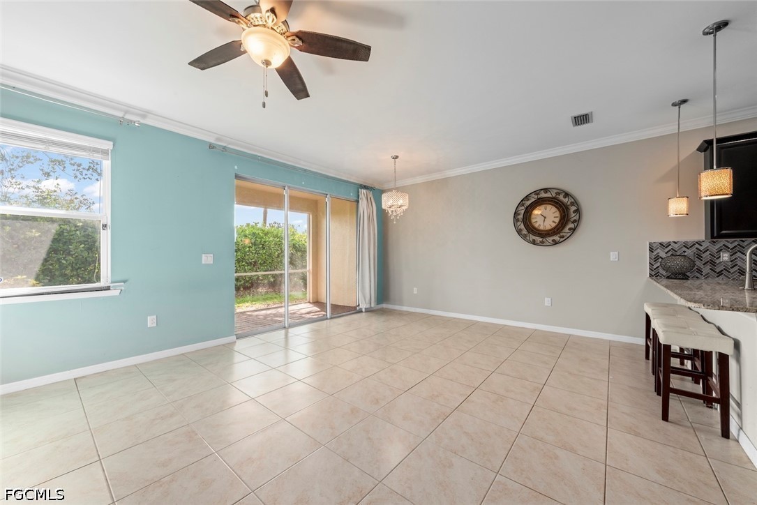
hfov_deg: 104.2
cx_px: 378
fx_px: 294
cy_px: 252
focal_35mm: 14
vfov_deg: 81.2
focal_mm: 14
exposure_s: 1/5
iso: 400
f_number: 11
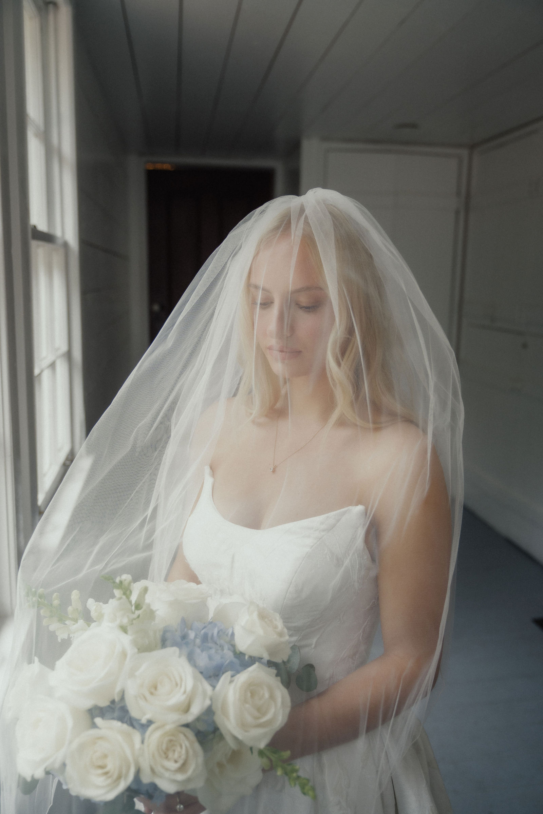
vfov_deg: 60.3
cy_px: 407
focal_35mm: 31
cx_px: 272
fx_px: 701
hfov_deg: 42.3
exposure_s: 1/200
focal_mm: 31
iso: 250
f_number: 2.8
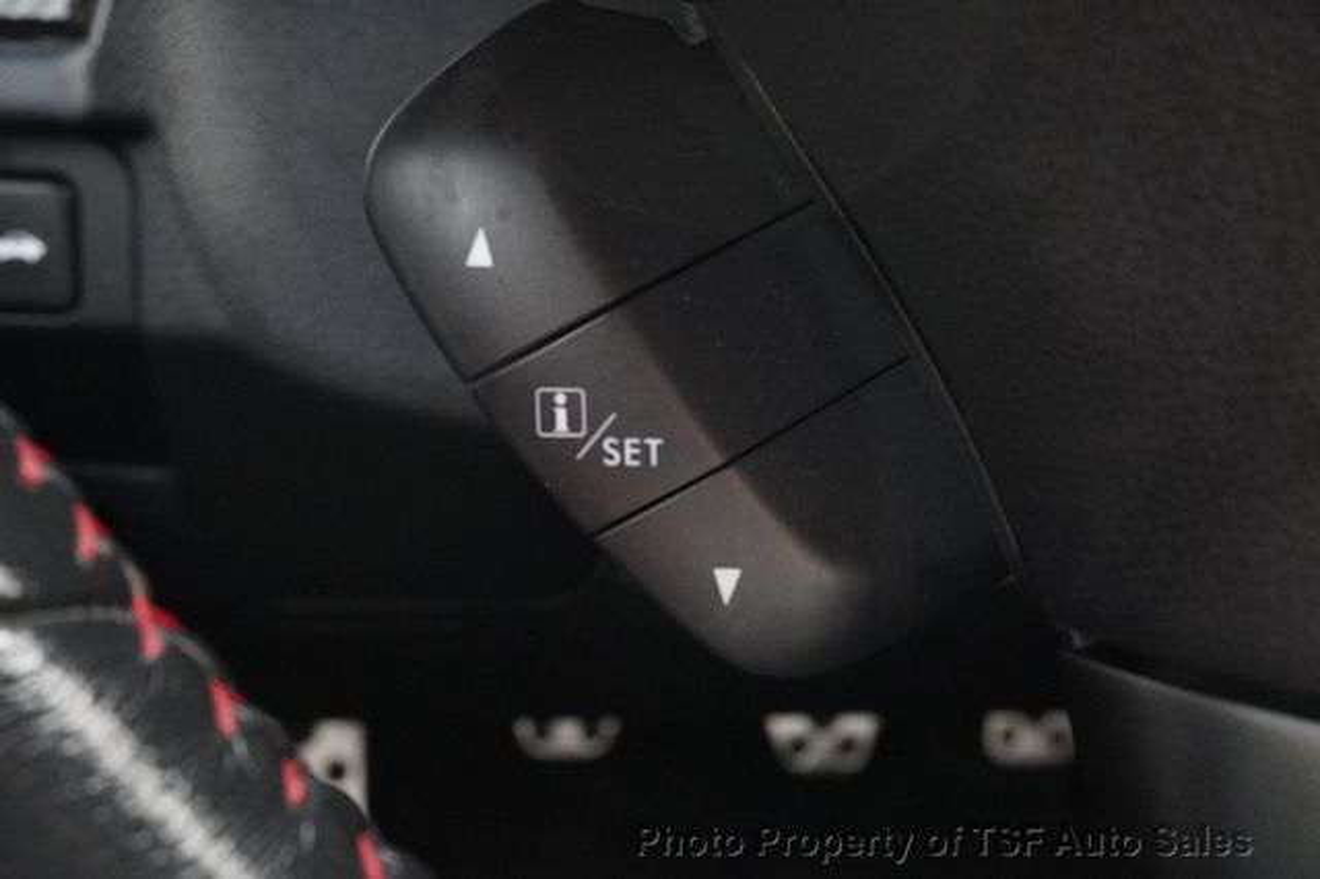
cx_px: 660
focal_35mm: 45
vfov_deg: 29.8
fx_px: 1649
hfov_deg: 43.6
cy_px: 440
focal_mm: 30
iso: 6400
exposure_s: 1/250
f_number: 9
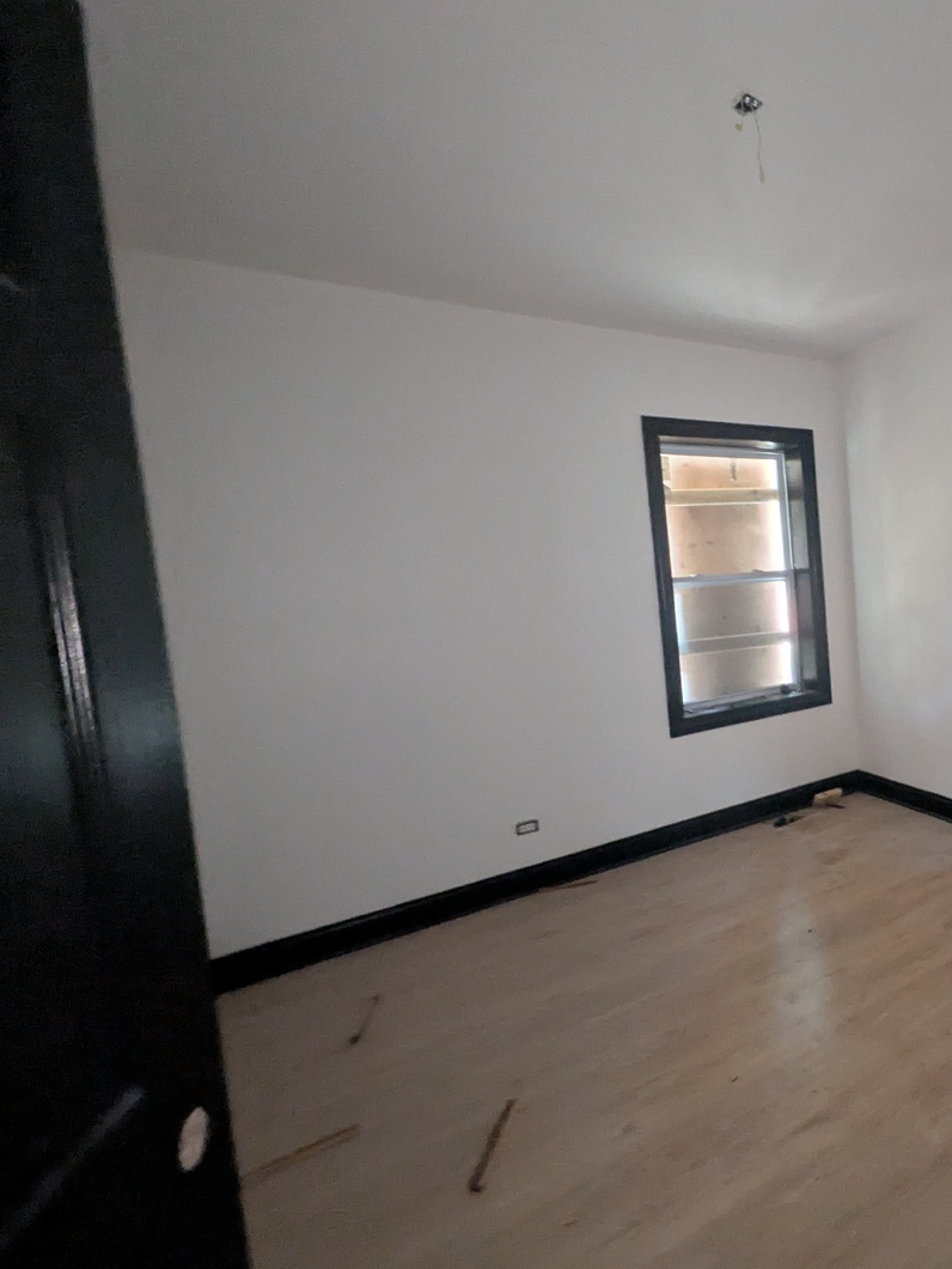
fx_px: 697
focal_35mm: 19
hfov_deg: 60.5
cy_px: 632
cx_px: 818
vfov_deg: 84.7
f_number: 2.2
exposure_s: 1/30.3
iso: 327
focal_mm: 1.85
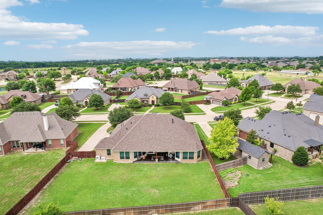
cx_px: 162
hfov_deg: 78.6
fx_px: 197
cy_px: 108
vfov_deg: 57.2
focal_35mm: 22
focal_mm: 8.4
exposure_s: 1/1250
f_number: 2.8
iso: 100
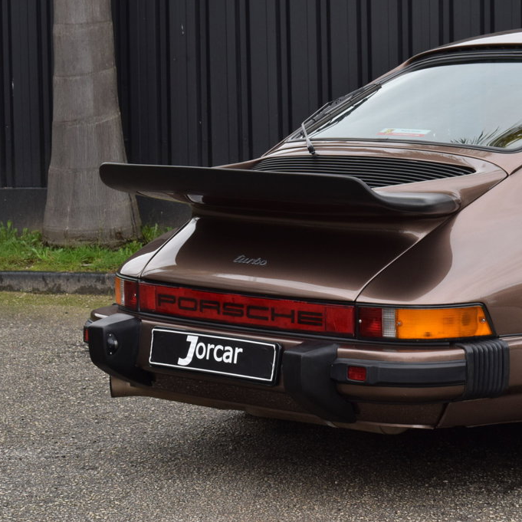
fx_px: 2126
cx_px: 388
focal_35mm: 125
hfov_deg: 13.9
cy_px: 261
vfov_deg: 14.0
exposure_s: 1/60
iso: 640
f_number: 13
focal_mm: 65
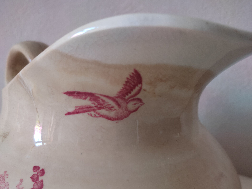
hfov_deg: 52.6
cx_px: 126
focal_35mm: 35
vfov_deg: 38.6
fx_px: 255
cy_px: 161
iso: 730
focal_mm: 4.74
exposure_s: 1/33
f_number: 1.79
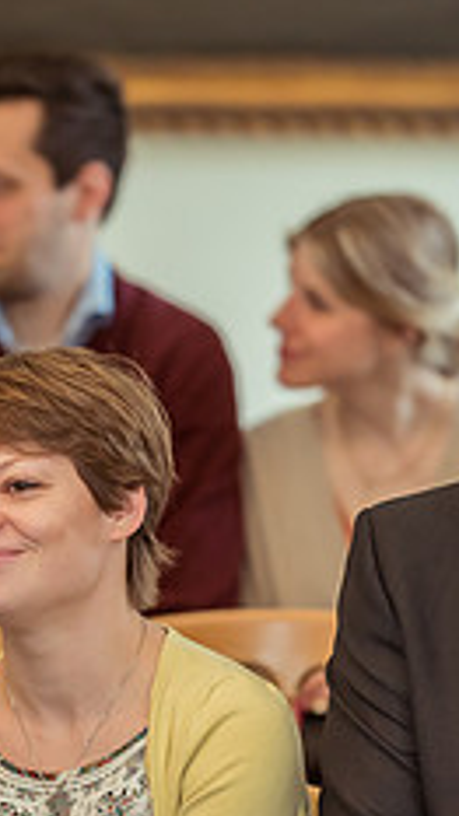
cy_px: 520
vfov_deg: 9.7
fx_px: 4805
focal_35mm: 222
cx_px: 49
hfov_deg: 5.5
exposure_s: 1/1000
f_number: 1.8
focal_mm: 85
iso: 1000
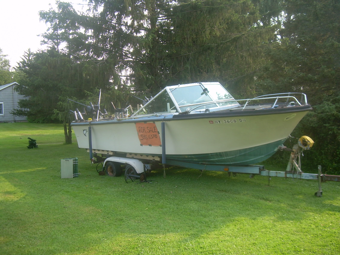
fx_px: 373
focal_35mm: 38
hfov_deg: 49.0
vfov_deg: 37.7
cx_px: 170
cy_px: 128
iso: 50
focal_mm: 6.3
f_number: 2.8
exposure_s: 1/210
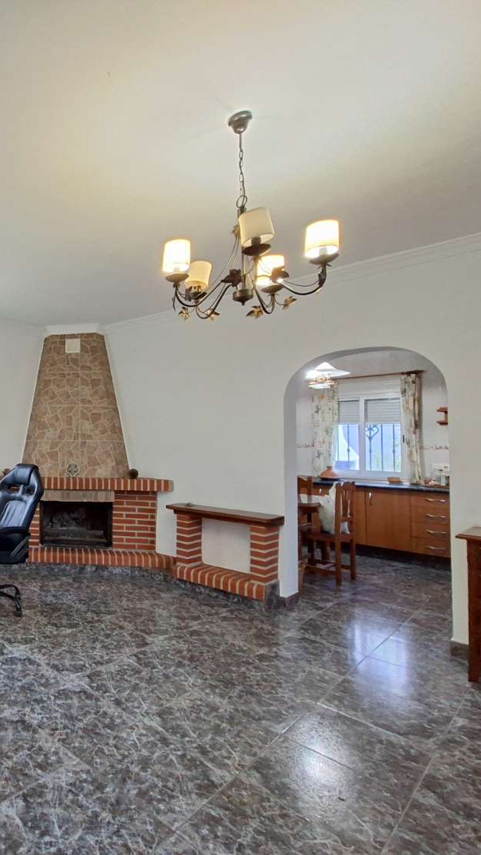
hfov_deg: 46.3
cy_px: 429
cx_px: -24
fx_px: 431
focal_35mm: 19
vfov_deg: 89.6
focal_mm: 1.74
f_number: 2.2
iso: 400
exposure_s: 1/24
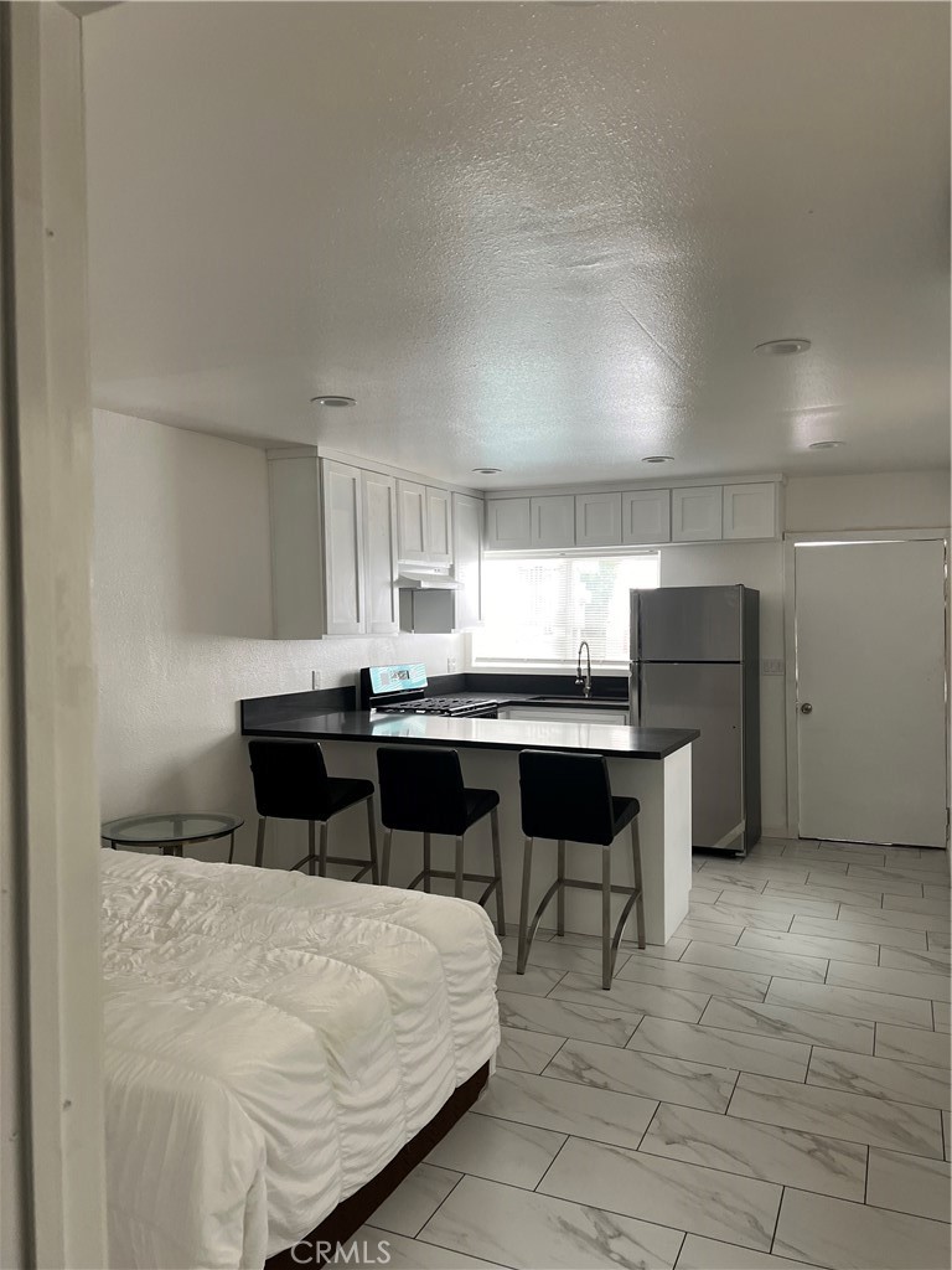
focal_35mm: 26
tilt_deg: +0.0
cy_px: 635
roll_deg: -0.2
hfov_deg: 53.1
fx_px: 953
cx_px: 476
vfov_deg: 67.3
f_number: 1.5
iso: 125
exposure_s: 1/118
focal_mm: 5.7
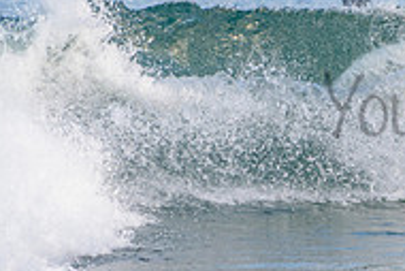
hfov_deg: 1.1
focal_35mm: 1868
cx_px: 544
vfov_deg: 0.7
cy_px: 86
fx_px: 21030
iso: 280
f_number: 5.6
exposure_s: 1/1250
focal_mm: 500
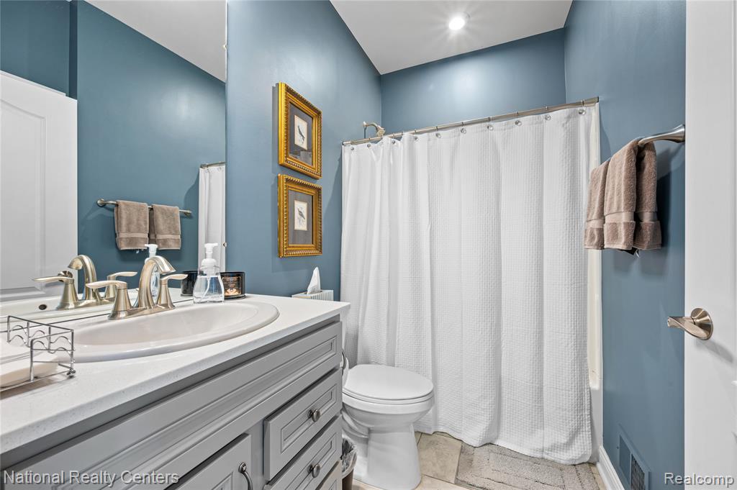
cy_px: 245
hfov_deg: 104.3
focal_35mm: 14
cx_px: 368
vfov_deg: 81.1
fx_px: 286
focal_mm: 14
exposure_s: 2.5
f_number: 11
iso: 100
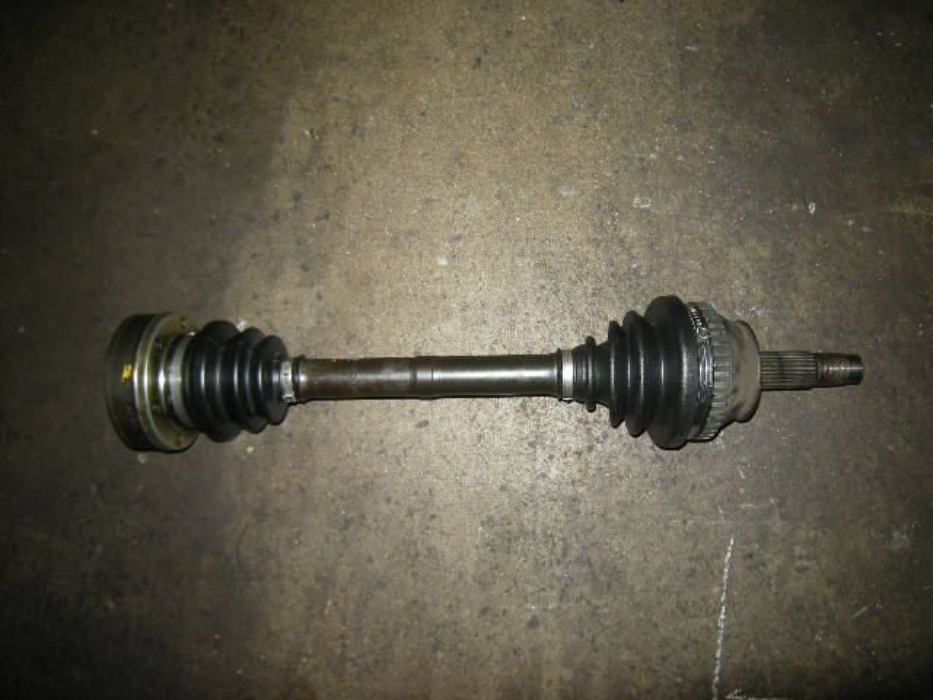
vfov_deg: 49.7
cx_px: 466
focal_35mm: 28
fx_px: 755
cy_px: 350
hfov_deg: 63.4
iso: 67
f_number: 2.8
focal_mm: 4.7
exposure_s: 1/60
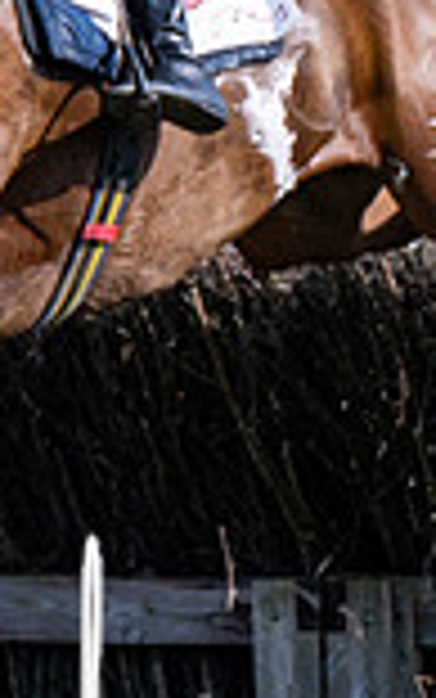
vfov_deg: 3.6
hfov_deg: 2.3
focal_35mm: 580
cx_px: -128
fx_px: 11017
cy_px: 66
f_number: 4
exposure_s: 1/2000
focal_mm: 74
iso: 200
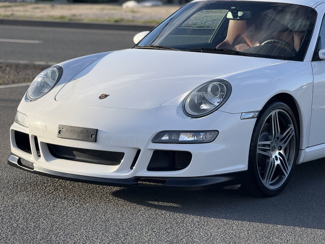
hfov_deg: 16.4
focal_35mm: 120
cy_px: 122
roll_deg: +0.1
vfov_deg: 12.3
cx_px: 162
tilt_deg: -7.1
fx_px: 1127
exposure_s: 1/767
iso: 50
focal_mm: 15.66
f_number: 2.8
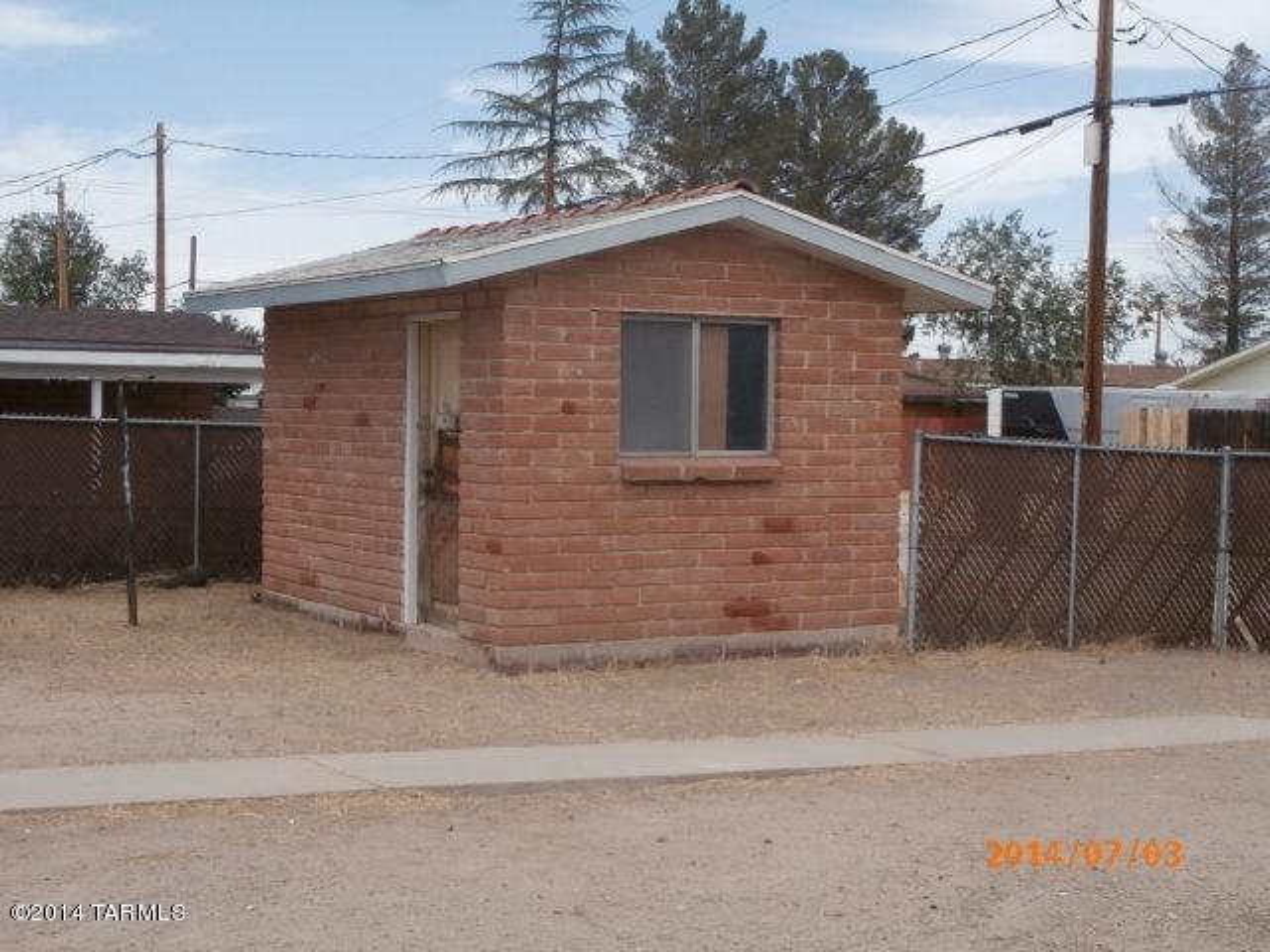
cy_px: 476
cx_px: 635
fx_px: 2091
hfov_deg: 33.8
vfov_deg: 25.7
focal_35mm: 57
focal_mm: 10.11
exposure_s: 1/500
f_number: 4.5
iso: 100
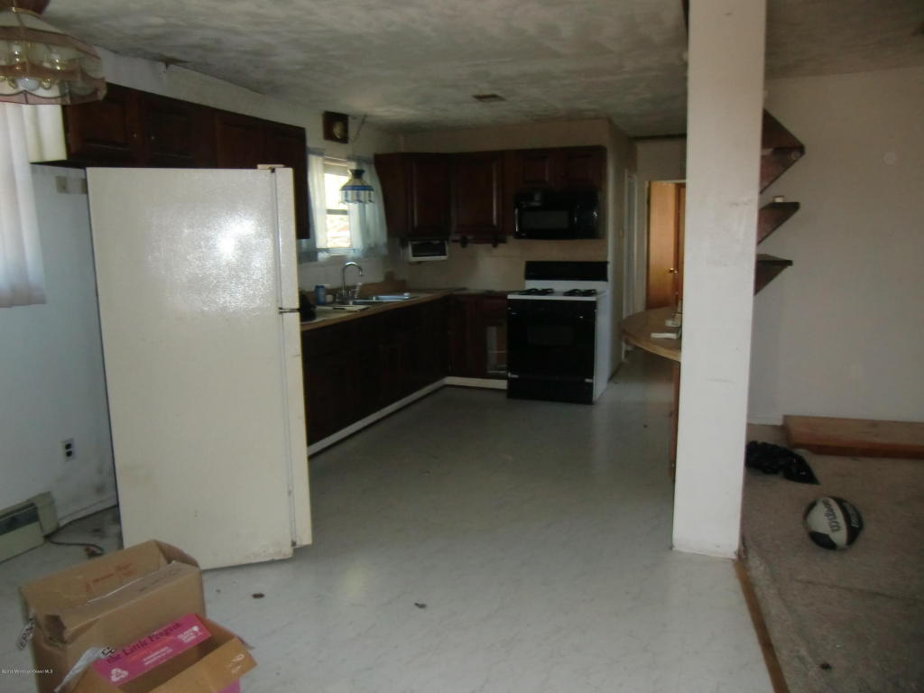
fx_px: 641
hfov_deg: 71.6
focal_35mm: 24
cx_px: 462
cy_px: 346
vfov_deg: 56.8
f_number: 3.2
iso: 400
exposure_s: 1/60
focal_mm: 4.3
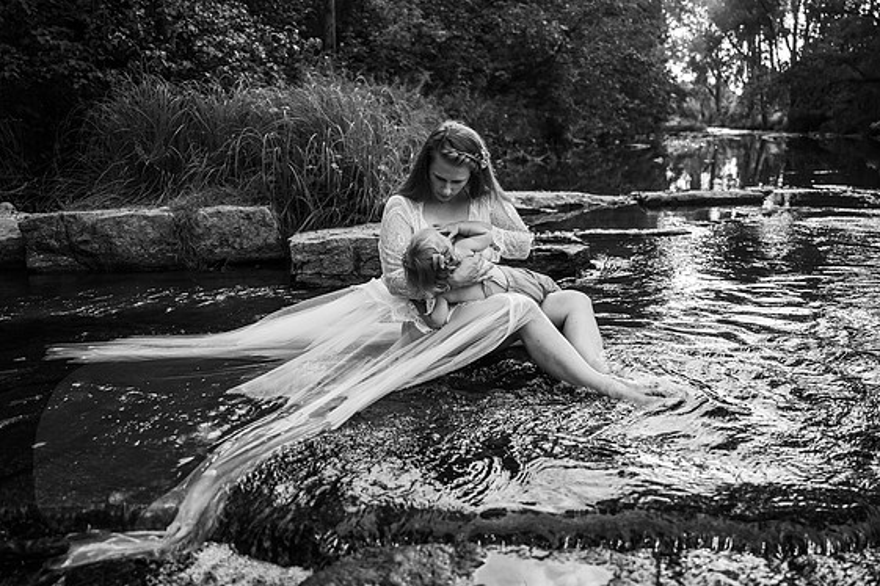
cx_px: 442
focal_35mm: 30
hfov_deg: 61.9
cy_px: 288
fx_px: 733
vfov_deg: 43.6
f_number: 2.8
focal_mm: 29
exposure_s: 1/1000
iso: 500
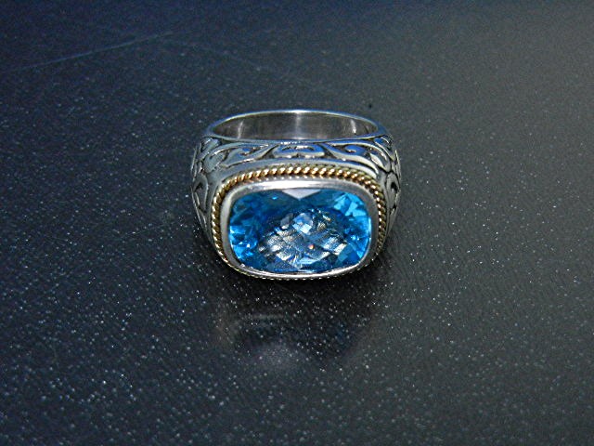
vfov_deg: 19.1
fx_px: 1321
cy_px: 223
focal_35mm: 77
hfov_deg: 25.3
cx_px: 297
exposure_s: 1/30
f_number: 8.6
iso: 800
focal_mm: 13.9
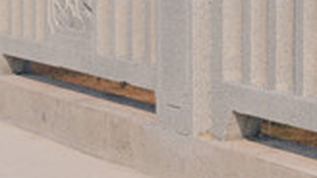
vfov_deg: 7.7
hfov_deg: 13.7
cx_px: 247
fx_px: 1310
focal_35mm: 156
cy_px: -40
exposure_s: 1/250
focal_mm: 24
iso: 200
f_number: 13
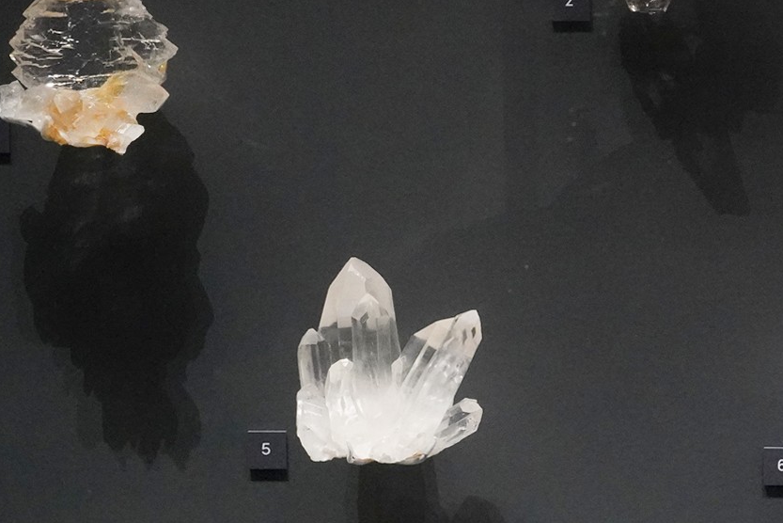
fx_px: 2089
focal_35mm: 96
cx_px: 681
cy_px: 444
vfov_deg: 14.2
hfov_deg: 20.9
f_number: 14
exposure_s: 1/80
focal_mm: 40
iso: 10000
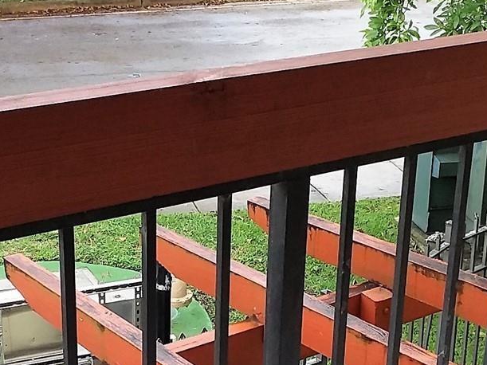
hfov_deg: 25.6
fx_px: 1069
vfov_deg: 19.3
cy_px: 254
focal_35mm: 76
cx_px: 190
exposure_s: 1/120
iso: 40
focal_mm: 2.47
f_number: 1.9
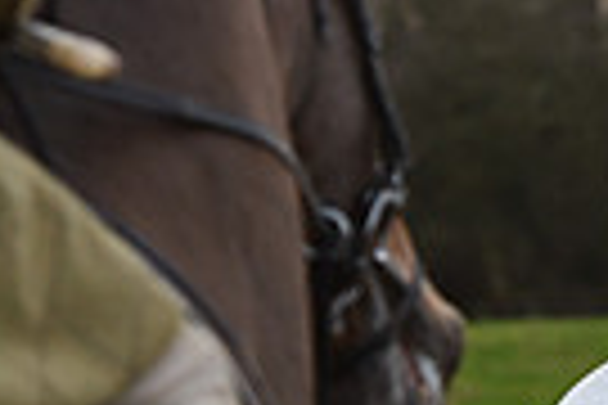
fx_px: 8866
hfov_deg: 3.9
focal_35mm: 525
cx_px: 1103
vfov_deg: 2.6
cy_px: 360
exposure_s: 1/1000
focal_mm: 122
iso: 1400
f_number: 4.5
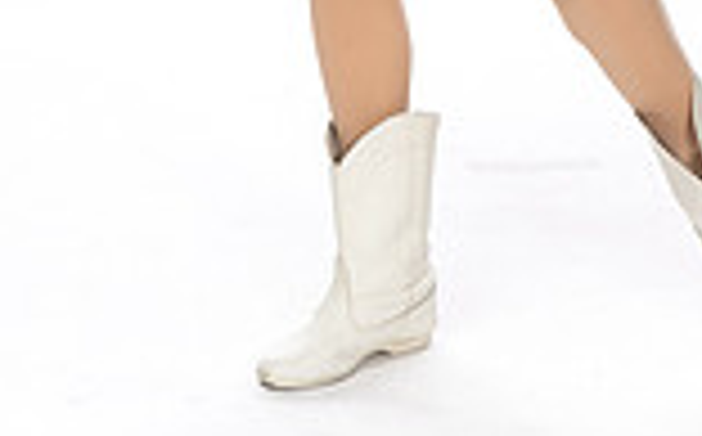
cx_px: 382
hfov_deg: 12.9
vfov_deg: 7.7
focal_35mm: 162
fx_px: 3095
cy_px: -503
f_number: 8
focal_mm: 55
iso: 640
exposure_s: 1/250
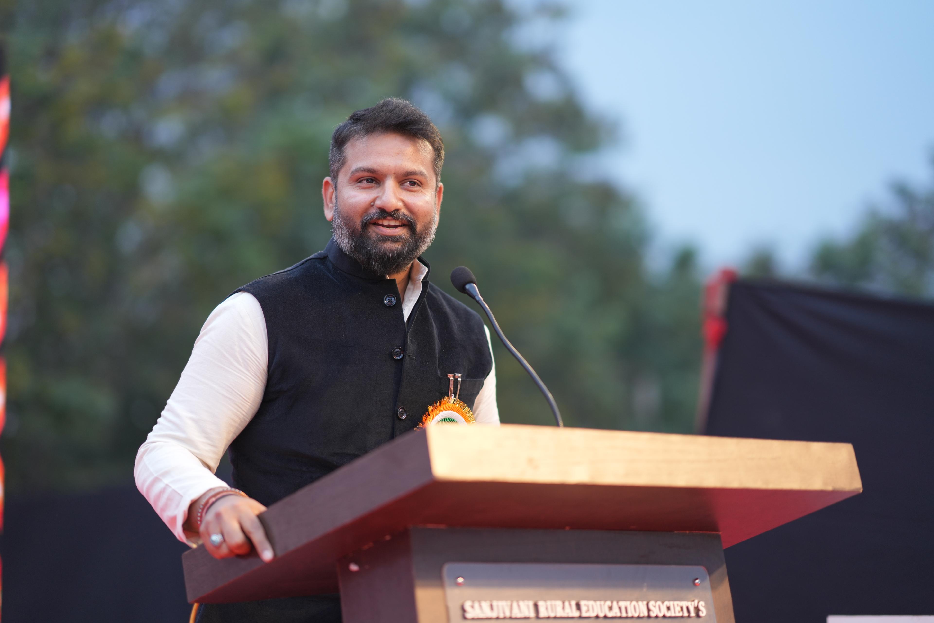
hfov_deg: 23.9
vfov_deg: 16.1
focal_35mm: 85
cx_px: 467
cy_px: 312
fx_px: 2205
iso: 400
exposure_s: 1/250
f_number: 1.4
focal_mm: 85
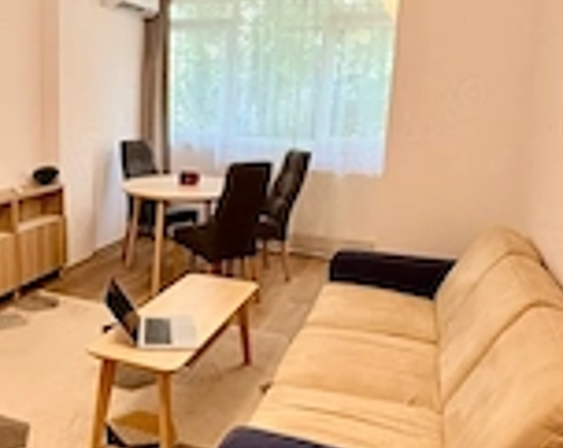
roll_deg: -1.5
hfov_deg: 48.8
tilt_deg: -11.1
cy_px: 207
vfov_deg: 41.0
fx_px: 599
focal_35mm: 36
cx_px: 156
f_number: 2.2
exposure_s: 1/100
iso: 250
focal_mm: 2.22
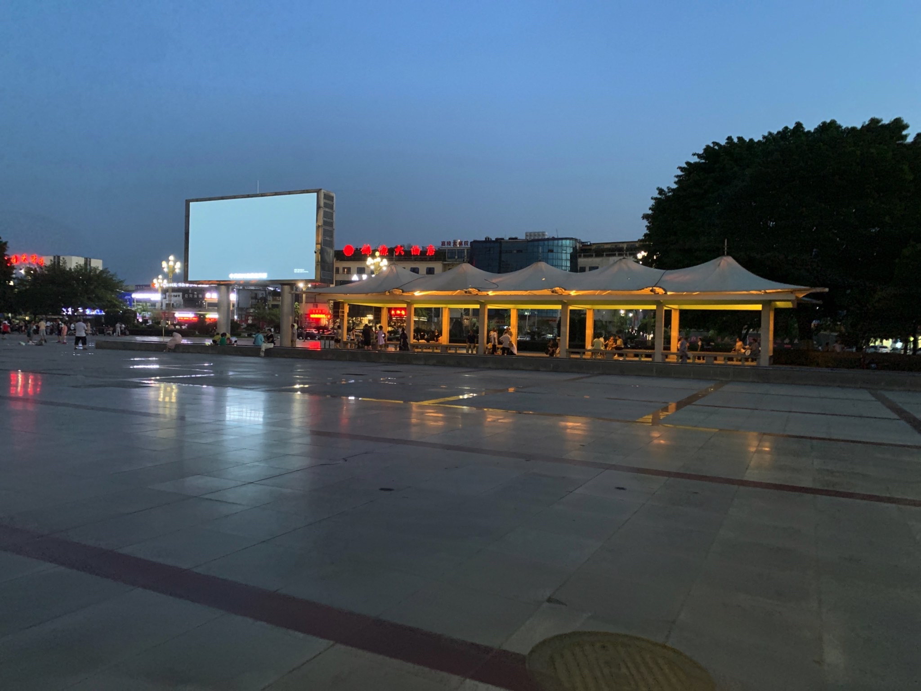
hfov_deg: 67.3
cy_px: 346
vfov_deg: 53.1
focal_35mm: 26
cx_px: 460
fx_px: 692
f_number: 1.8
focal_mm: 4.25
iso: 640
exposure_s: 1/30
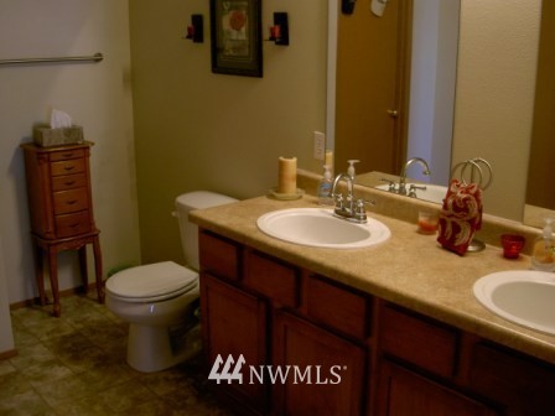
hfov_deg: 47.9
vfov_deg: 36.8
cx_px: 278
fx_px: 625
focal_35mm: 39
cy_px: 208
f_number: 2.8
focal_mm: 8
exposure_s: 1/8
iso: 100
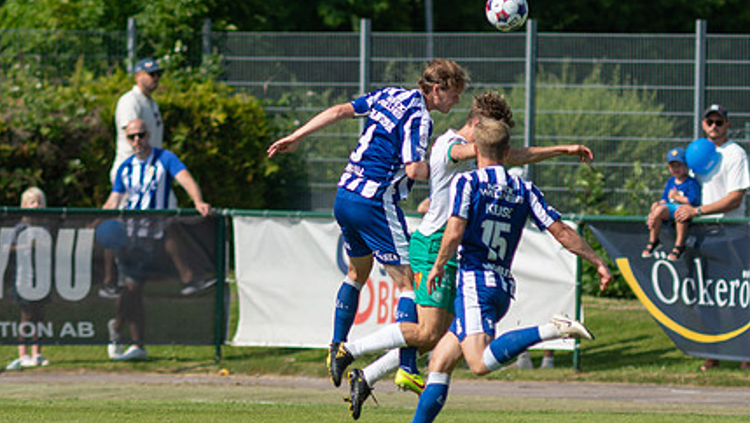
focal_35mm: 919
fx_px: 18289
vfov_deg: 1.3
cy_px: 294
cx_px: 235
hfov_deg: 2.3
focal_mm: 300
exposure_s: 1/2000
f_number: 3.2
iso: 100
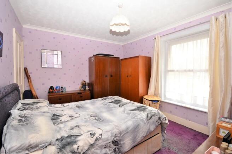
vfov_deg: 77.2
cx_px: 116
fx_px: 97
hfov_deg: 100.4
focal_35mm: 15
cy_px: 77
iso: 400
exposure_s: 1/80
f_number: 4.5
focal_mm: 10
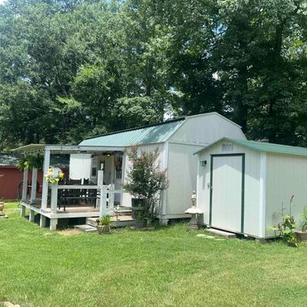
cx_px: 175
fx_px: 311
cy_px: 154
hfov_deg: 52.4
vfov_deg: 52.5
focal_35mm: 31
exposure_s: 1/2353
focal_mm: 5.7
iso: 40
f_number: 1.5
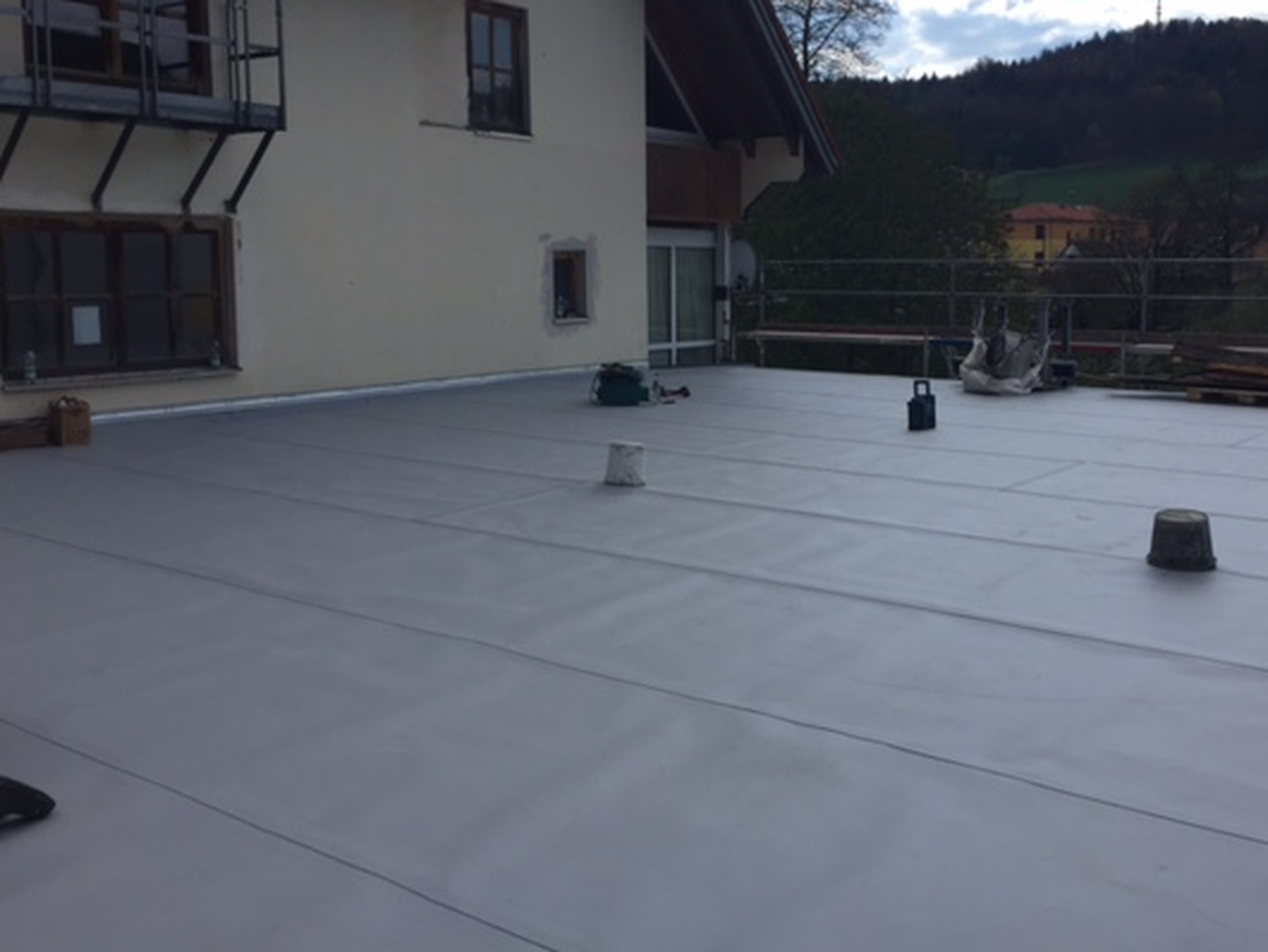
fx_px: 1283
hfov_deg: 52.3
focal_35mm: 35
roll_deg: +0.3
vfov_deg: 40.6
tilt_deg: -8.2
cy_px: 390
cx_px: 742
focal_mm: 4.15
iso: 32
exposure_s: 1/2639
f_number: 2.2
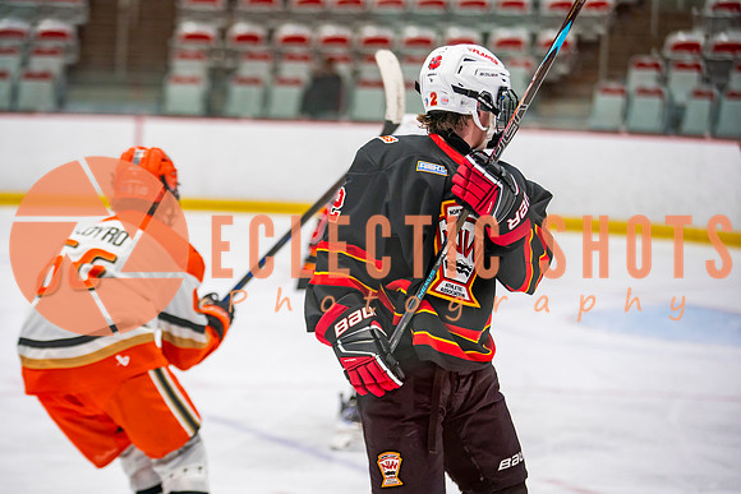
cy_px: 258
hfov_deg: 16.1
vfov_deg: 10.8
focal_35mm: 127
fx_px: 2618
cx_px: 341
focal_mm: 115
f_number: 2.8
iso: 2000
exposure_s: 1/640
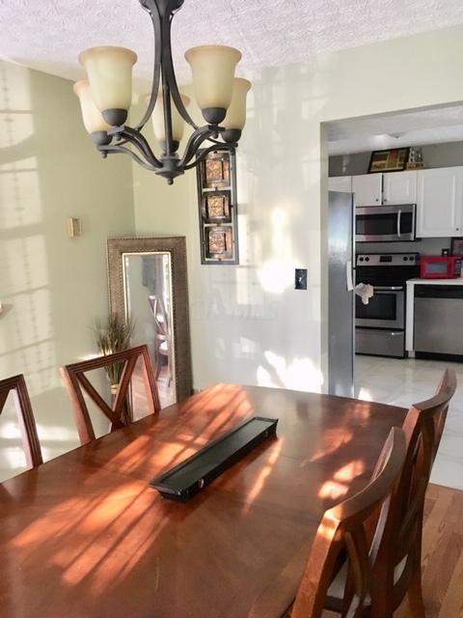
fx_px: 517
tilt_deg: -7.4
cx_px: 232
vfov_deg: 61.7
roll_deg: -0.2
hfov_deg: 48.2
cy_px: 309
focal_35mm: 29
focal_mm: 4.15
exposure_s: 1/15
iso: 200
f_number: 2.2
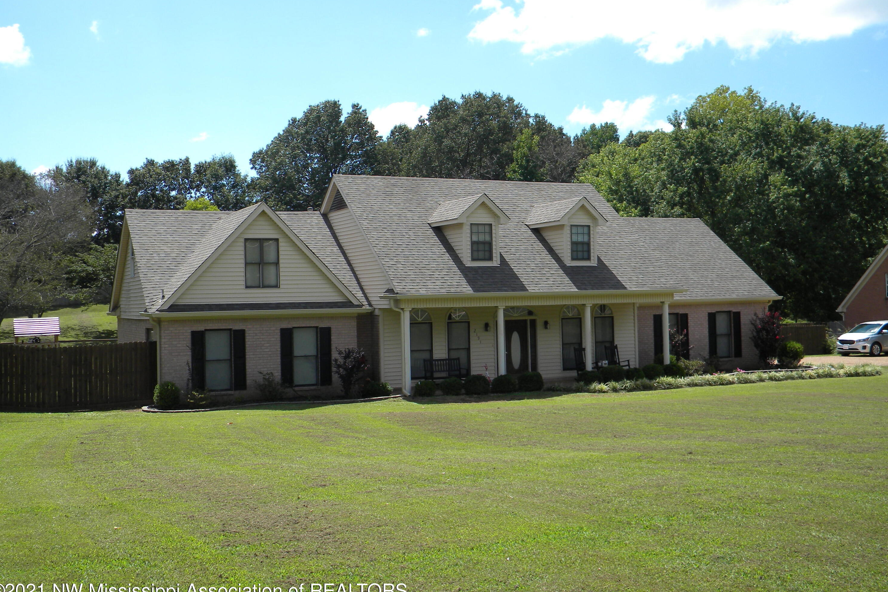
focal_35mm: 38
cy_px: 284
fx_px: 937
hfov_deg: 50.7
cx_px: 439
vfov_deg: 35.1
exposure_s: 1/608
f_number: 3.7
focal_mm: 6.4
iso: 80
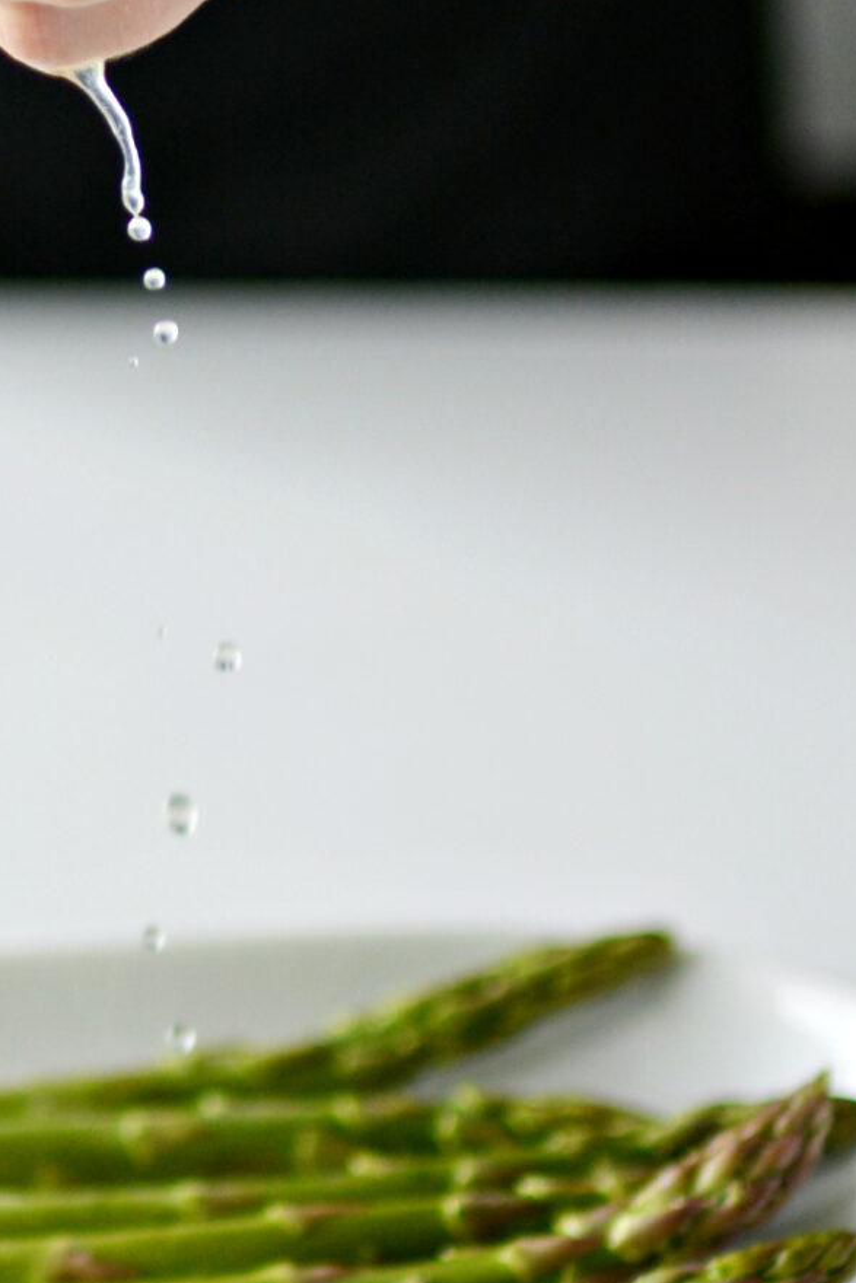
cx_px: 69
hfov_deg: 14.7
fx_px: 3280
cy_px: 413
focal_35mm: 92
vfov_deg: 22.0
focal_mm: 30
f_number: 1.4
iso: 400
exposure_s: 1/1000
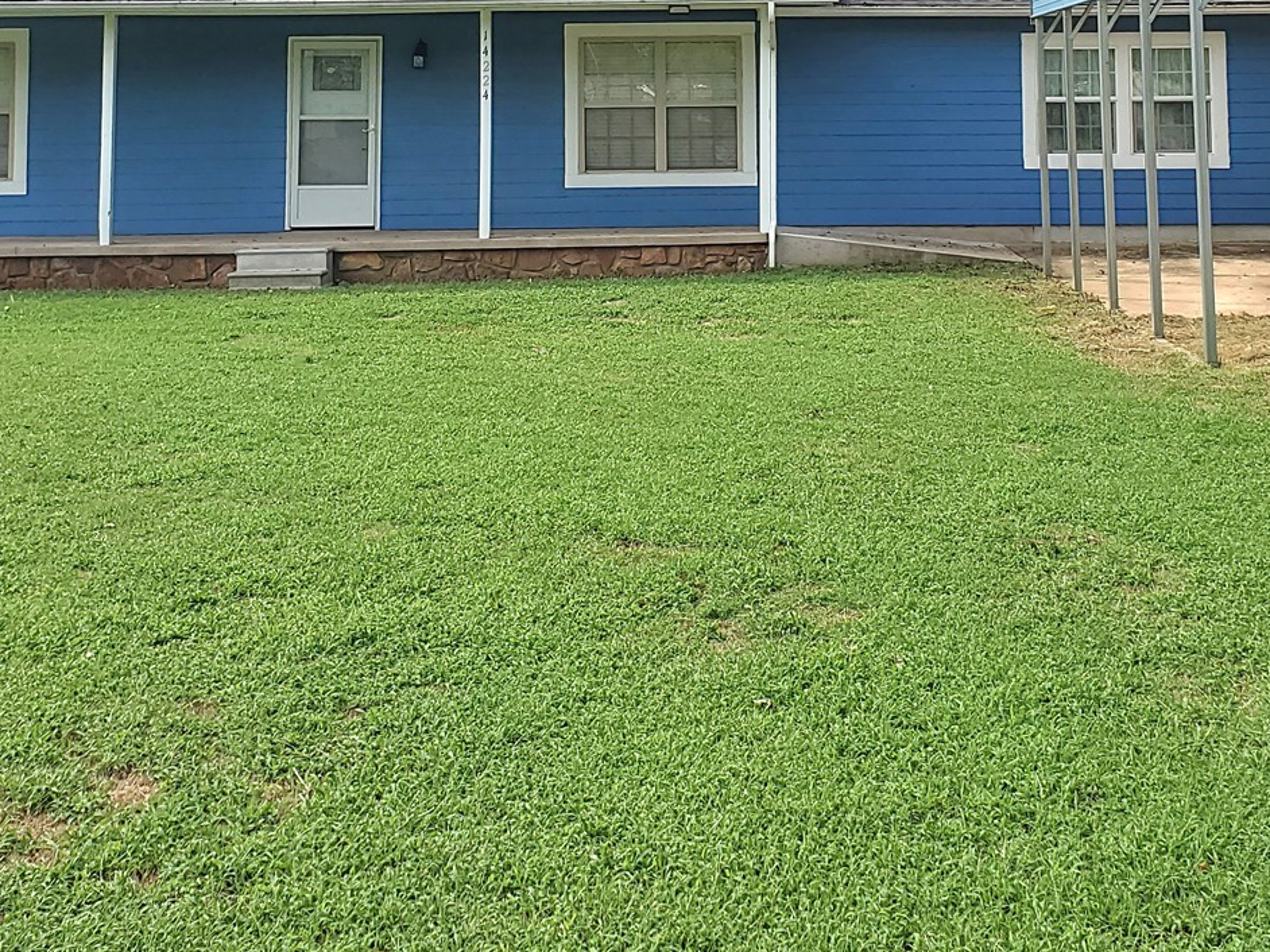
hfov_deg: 36.0
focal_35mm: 53
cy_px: 27
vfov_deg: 26.2
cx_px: 768
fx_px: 1944
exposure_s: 1/1667
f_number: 2.4
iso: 50
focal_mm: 4.3
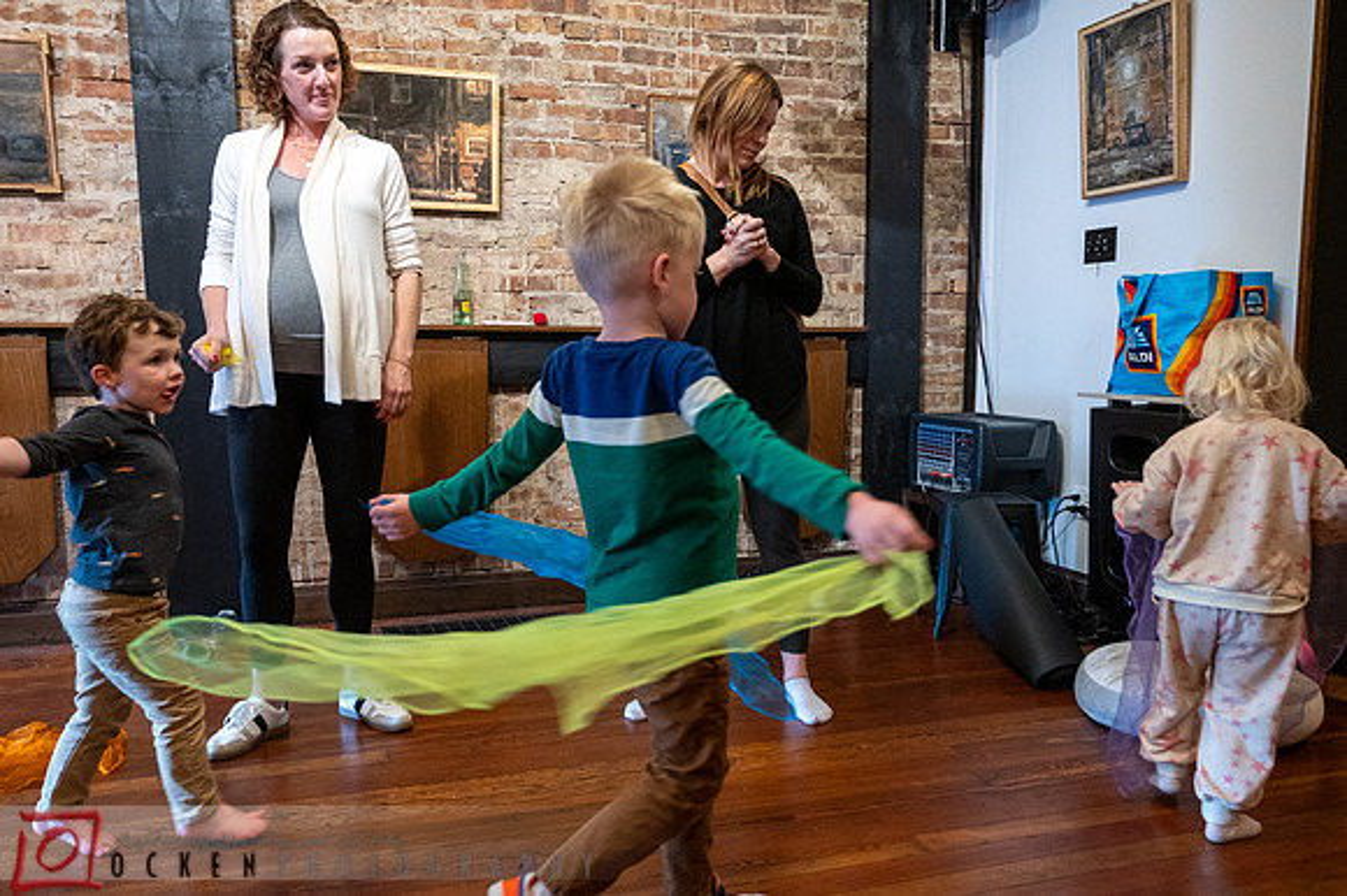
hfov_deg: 58.8
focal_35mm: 32
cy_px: 494
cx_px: 665
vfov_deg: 41.0
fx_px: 1196
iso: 3200
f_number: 4
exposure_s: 1/160
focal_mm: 29
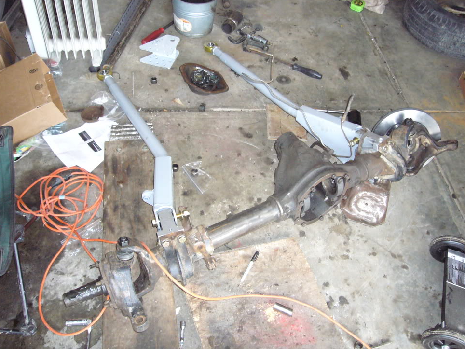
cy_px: 168
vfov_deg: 41.8
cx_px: 240
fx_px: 457
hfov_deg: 53.9
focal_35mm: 34
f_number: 2.9
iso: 320
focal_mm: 5.2
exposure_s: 1/30
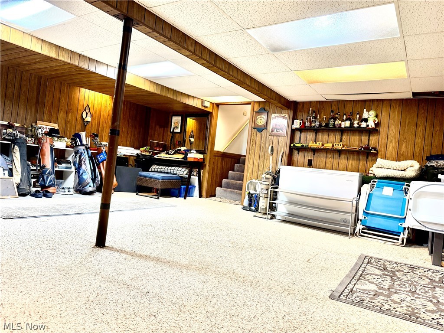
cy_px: 166
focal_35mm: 24
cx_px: 222
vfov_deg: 56.8
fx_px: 308
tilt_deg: +0.5
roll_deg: -6.1
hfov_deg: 71.6
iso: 200
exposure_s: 1/60
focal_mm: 6.76
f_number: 1.78
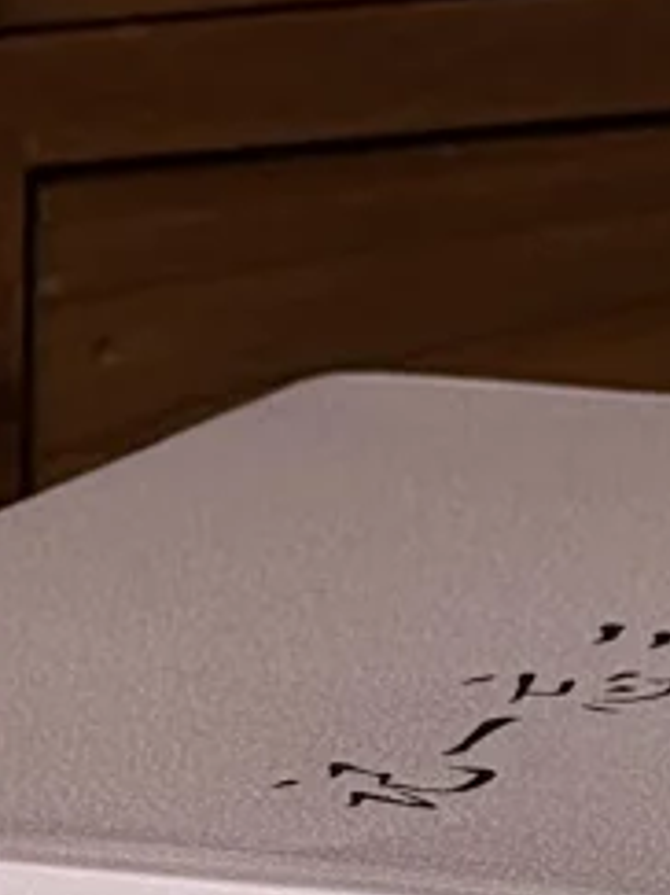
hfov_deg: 3.3
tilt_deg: -11.9
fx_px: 11778
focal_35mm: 456
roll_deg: -1.2
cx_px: 699
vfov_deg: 4.3
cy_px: 910
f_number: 2.8
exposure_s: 1/108
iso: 25
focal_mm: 9
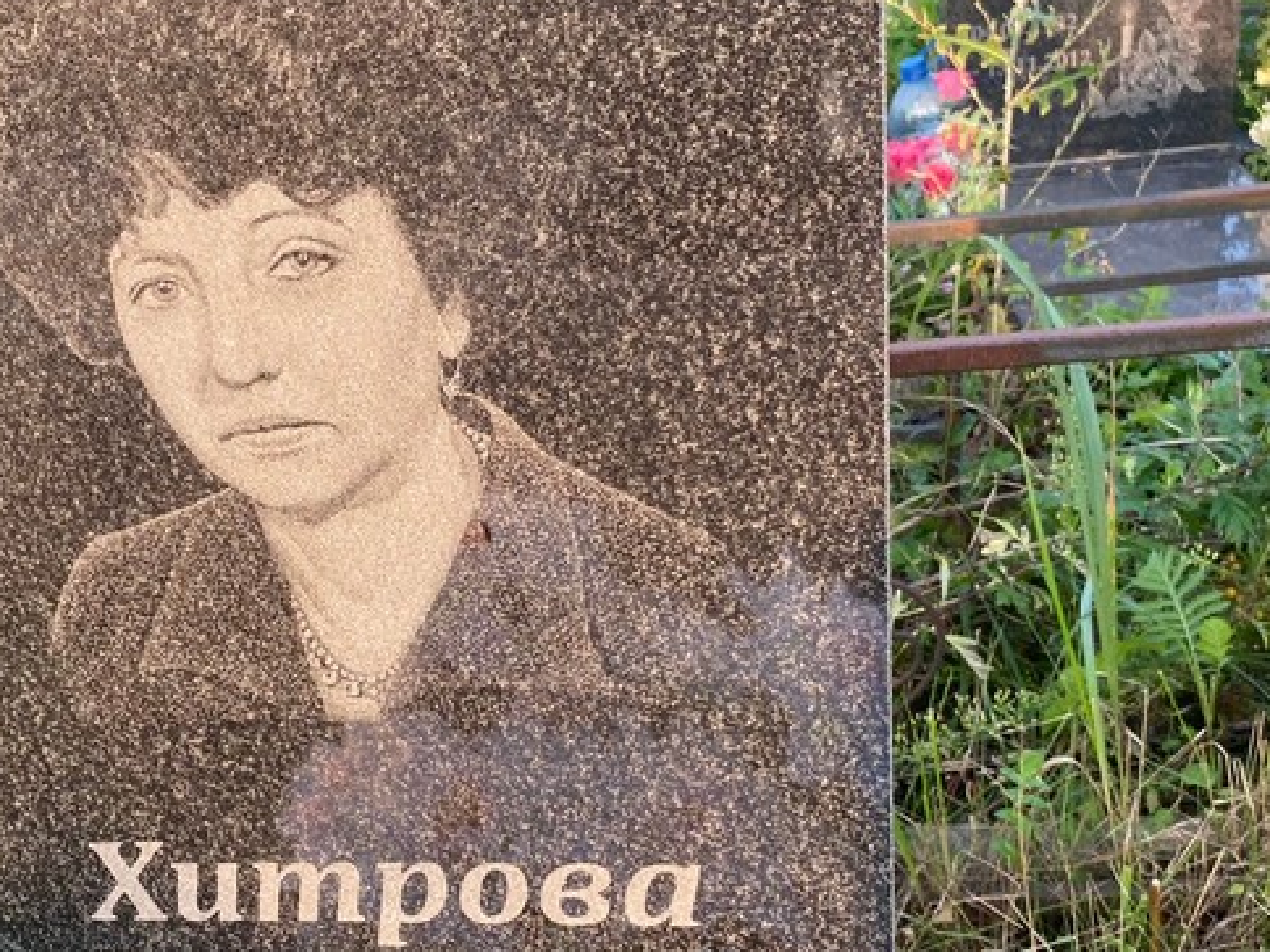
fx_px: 1578
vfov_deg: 33.4
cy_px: 590
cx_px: 438
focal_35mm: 43
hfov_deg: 43.3
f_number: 1.8
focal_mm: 4.25
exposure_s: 1/222
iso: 32
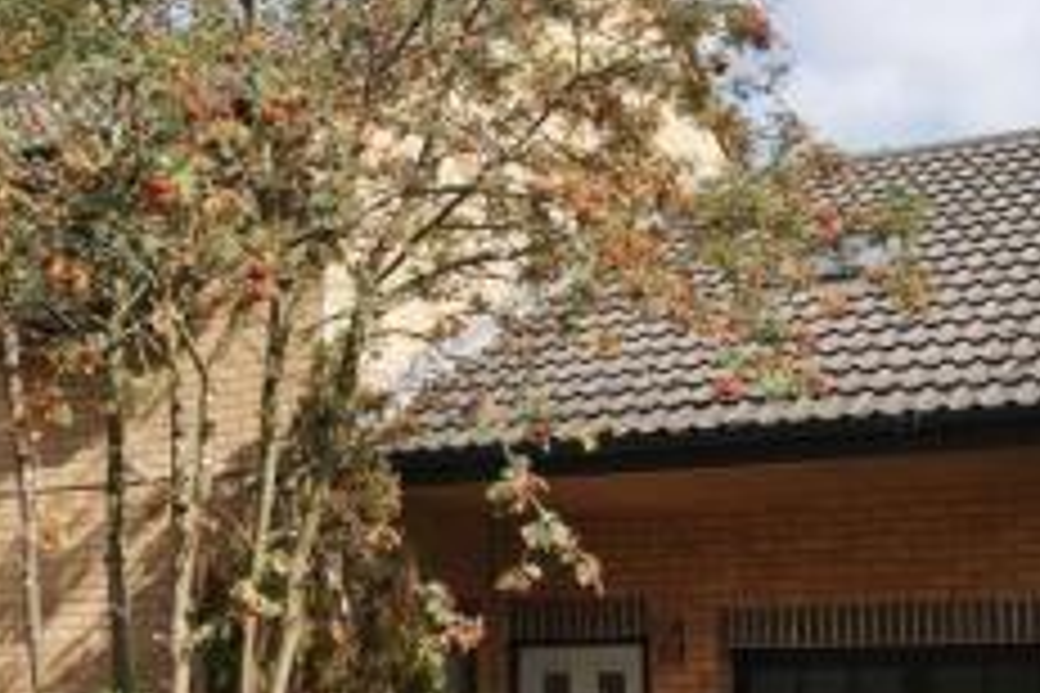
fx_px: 1964
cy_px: 475
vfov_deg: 19.9
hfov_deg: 29.6
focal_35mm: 68
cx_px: 396
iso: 100
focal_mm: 22
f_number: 10
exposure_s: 1/100
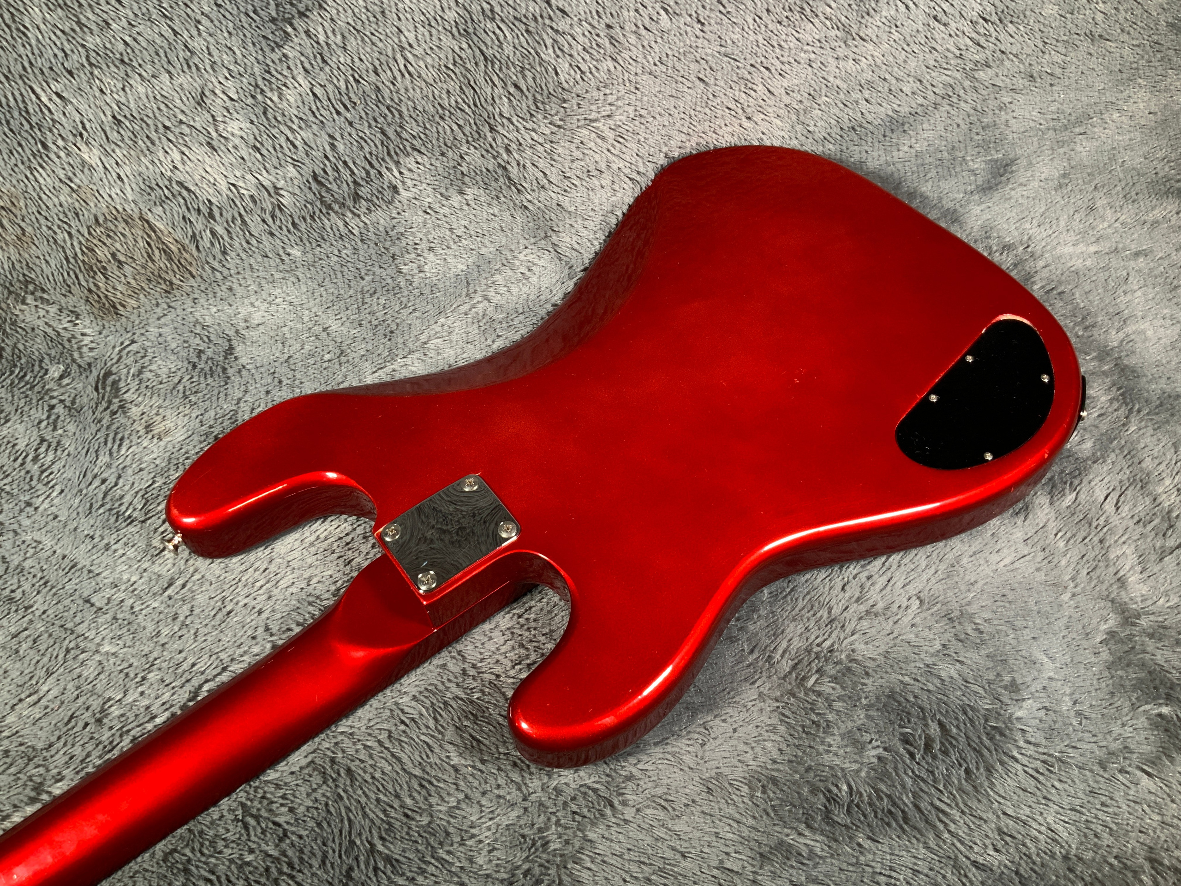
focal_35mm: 29
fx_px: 989
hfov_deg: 61.7
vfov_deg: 48.2
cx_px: 590
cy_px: 443
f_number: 1.8
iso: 64
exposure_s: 1/52
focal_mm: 3
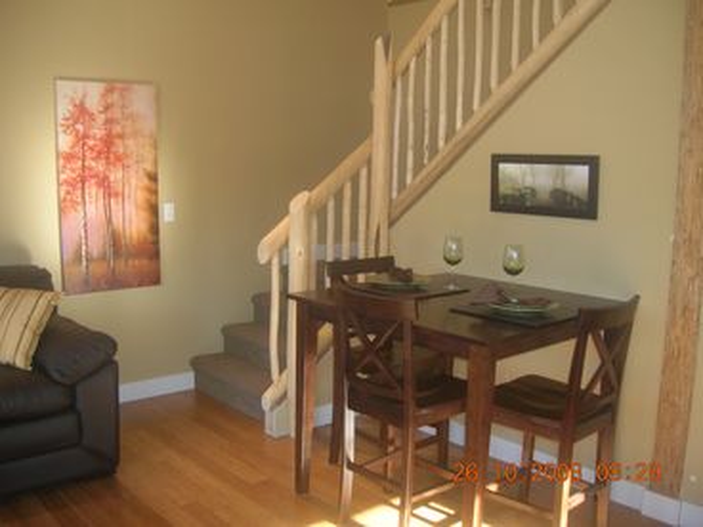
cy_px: 264
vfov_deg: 41.8
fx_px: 690
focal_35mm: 34
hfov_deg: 54.0
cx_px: 352
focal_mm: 5.7
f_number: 2.9
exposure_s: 1/30
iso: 50
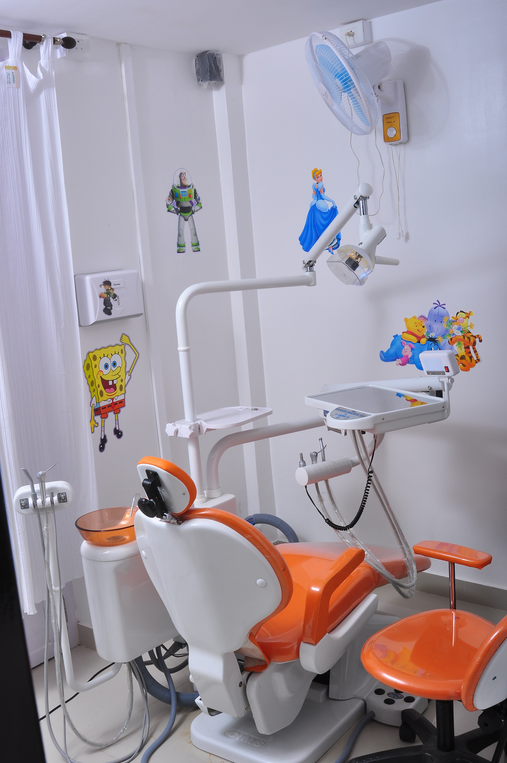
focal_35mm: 36
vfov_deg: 53.2
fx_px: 762
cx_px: 254
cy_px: 382
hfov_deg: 36.8
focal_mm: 24
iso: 250
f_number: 18
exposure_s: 1/160
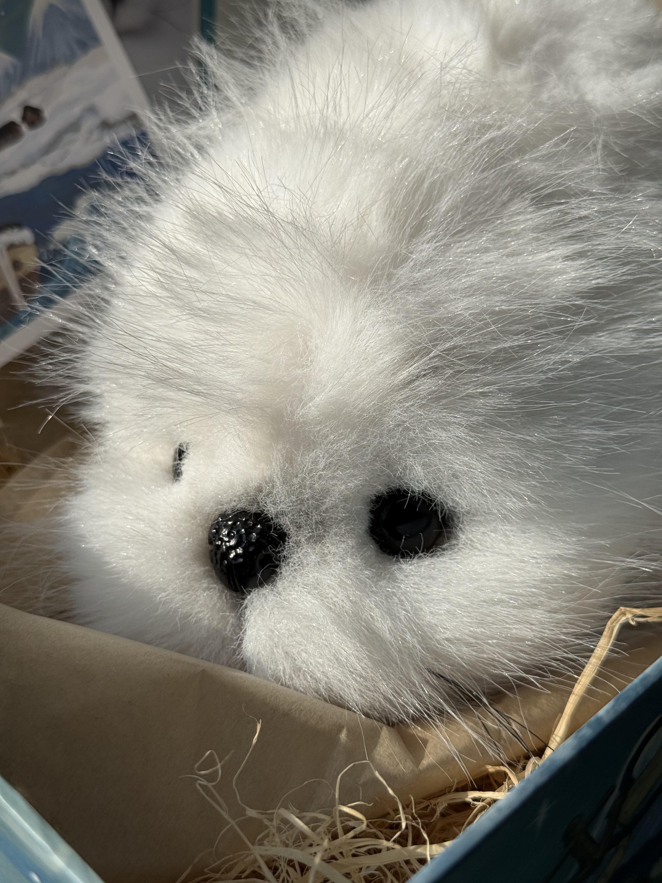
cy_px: 442
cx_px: 331
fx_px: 1224
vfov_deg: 39.7
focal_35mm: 48
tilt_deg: -36.4
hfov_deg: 30.3
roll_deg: -4.0
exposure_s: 1/8772
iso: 64
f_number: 1.78
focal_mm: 6.76
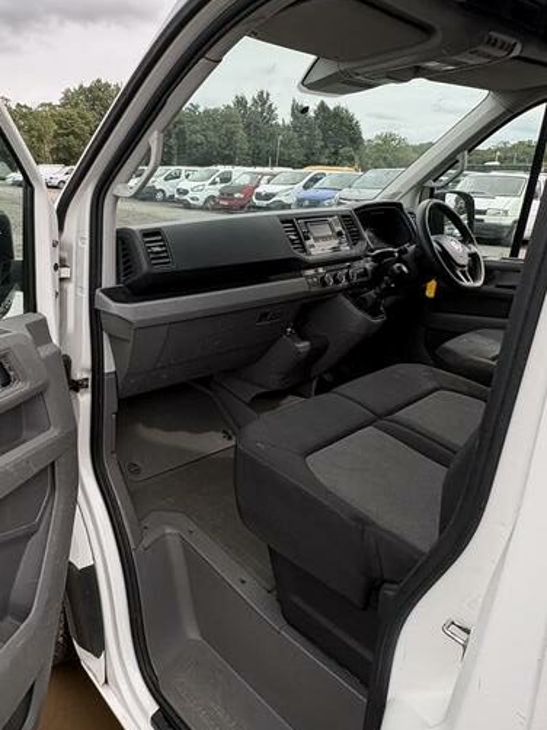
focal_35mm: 25
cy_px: 275
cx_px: 116
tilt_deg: -4.0
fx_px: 527
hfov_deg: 51.7
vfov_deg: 68.4
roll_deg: +1.5
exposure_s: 1/375
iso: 40
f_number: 2.2
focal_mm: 2.22
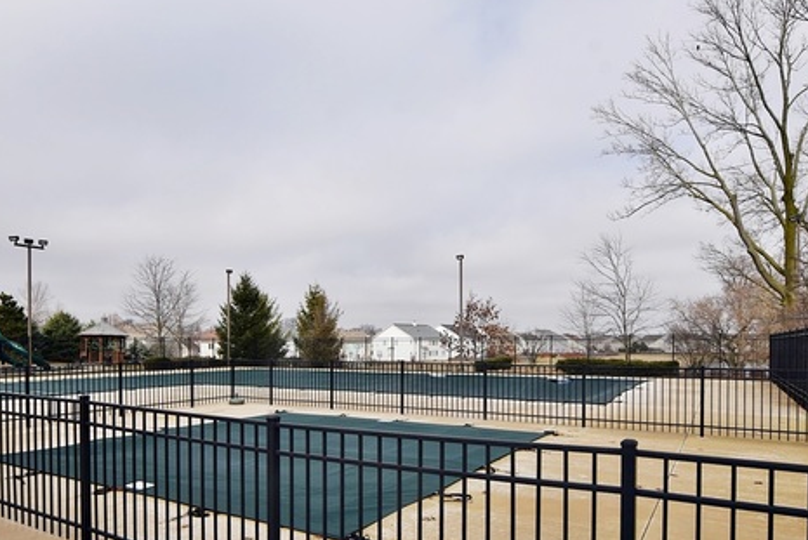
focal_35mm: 23
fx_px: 510
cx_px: 398
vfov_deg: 55.0
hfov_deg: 76.8
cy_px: 346
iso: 100
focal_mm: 11
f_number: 11
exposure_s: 1/200
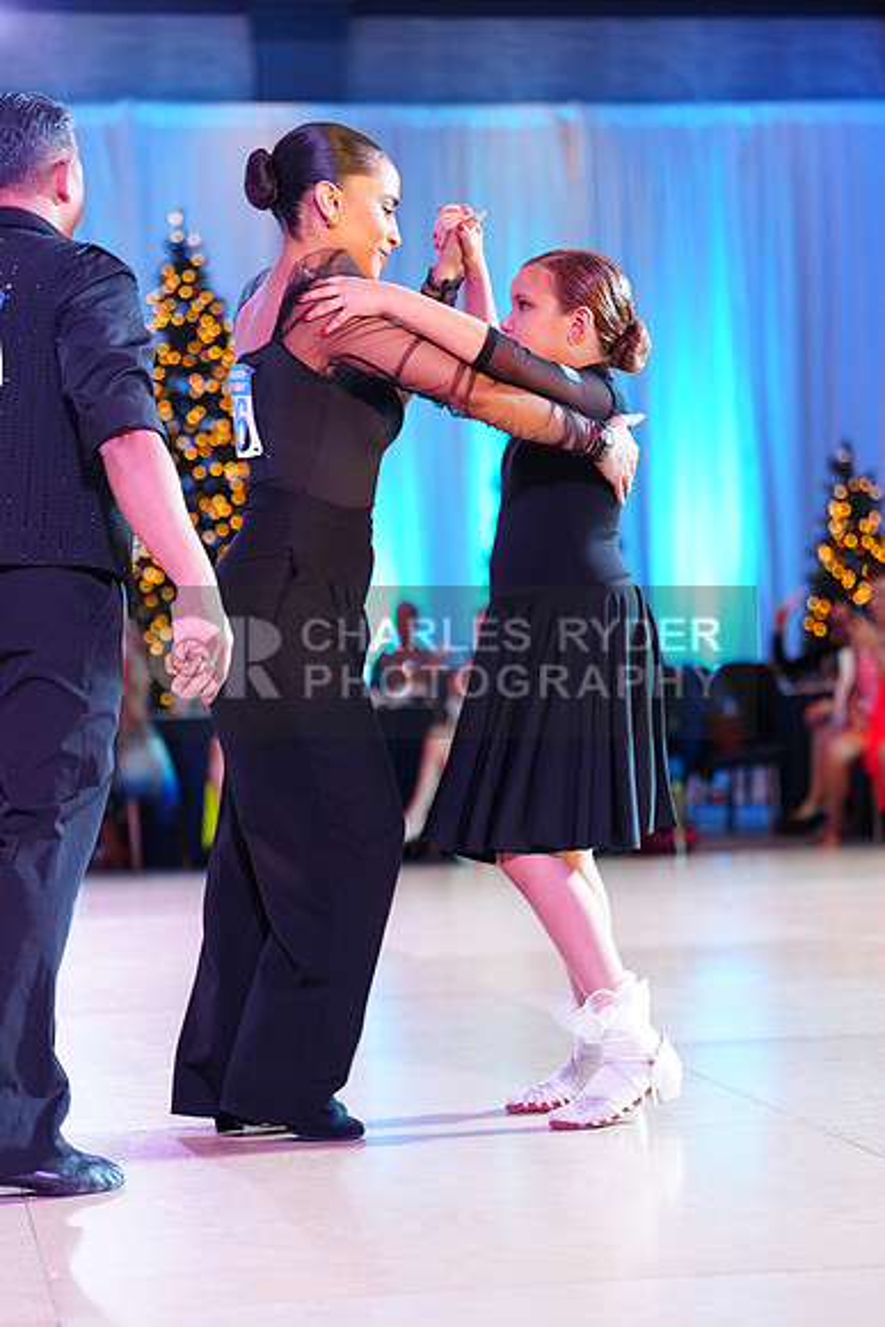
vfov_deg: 24.2
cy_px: 664
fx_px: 3095
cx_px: 442
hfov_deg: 16.3
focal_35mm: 84
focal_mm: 84
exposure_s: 1/200
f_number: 2.8
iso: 2000
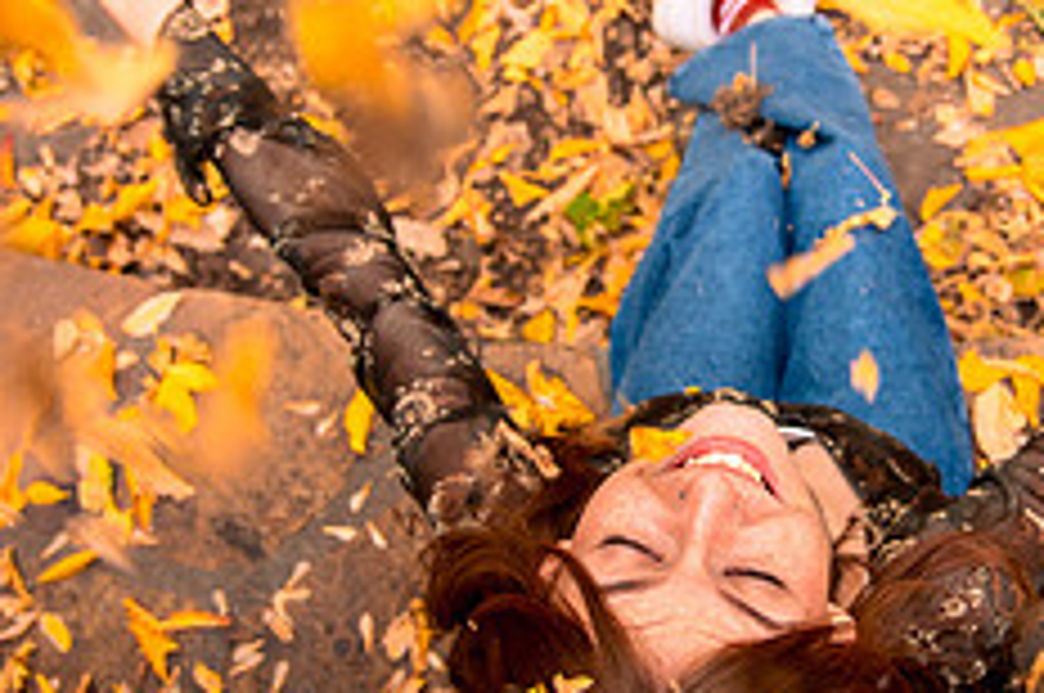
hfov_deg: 28.5
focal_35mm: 70
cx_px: 760
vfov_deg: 19.4
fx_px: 2027
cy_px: 328
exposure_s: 1/80
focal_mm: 28
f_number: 4
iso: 400
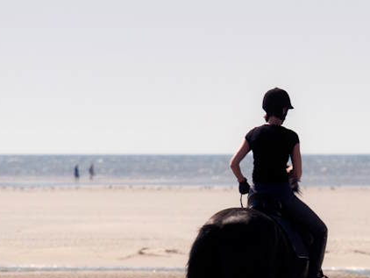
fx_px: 9133
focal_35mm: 854
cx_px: 490
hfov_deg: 2.3
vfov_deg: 1.7
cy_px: 116
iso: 200
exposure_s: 1/400
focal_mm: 250
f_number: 8
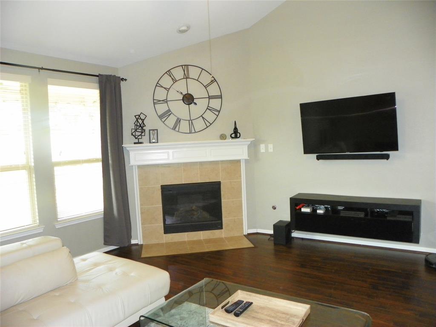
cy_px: 164
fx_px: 327
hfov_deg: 67.3
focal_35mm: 26
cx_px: 218
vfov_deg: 53.1
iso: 160
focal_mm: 4.6
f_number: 2.8
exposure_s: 1/40
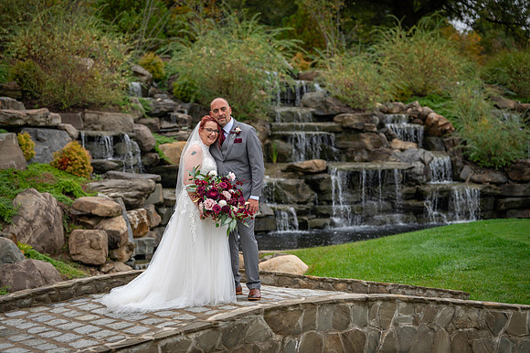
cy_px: 176
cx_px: 265
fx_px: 1148
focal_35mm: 78
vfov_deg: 17.5
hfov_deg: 26.0
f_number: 2.8
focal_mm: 78
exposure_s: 1/1000
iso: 640
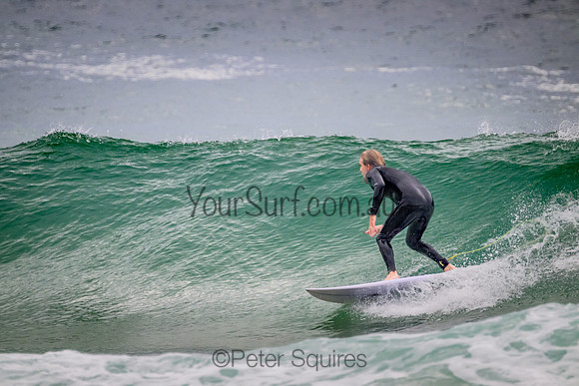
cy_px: 193
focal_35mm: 800
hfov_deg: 2.6
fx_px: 12869
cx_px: 290
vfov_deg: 1.7
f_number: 11
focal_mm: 800
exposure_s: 1/1600
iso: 3200
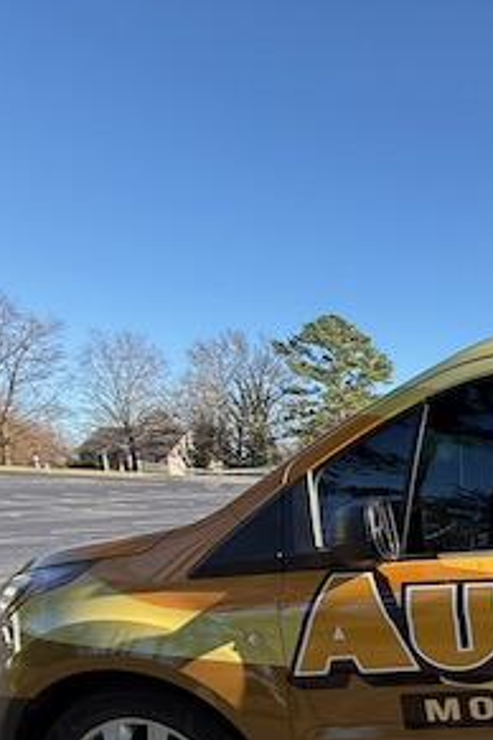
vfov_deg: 54.1
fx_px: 657
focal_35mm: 32
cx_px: 762
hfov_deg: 26.9
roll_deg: -1.3
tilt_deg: -9.3
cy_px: 608
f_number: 2.2
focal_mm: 2.22
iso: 64
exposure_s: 1/465
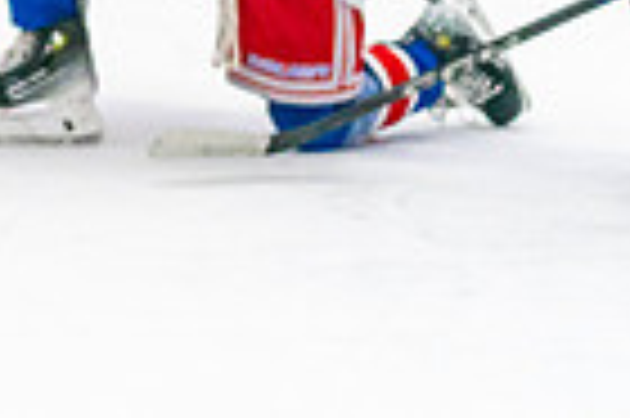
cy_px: -447
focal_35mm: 294
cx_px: -585
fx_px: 5139
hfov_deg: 6.8
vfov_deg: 4.6
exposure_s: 1/1250
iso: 3200
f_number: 2.8
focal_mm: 70
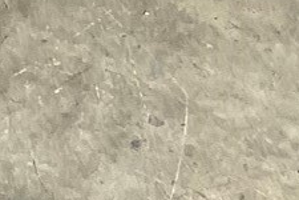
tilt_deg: -6.2
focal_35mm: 246
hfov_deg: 7.5
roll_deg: +2.6
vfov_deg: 4.3
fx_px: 2043
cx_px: -534
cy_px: -1043
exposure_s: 1/120
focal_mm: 4.2
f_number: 1.6
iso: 64
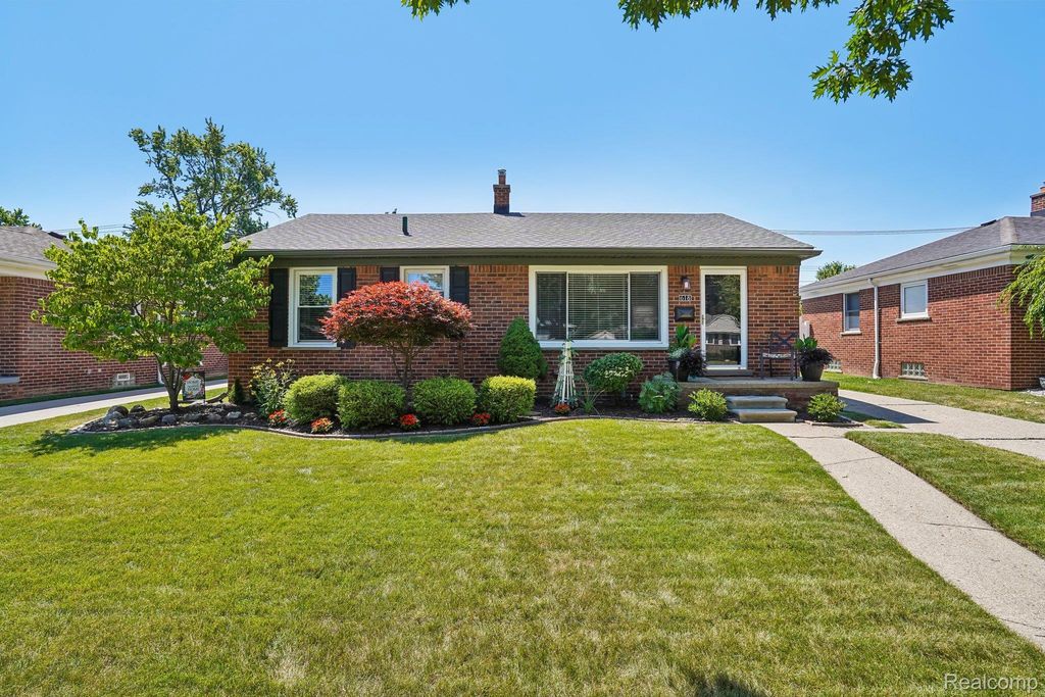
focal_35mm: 16
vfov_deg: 73.8
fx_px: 464
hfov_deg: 96.7
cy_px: 348
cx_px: 522
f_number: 8
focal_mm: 16
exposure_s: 1/500
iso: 400
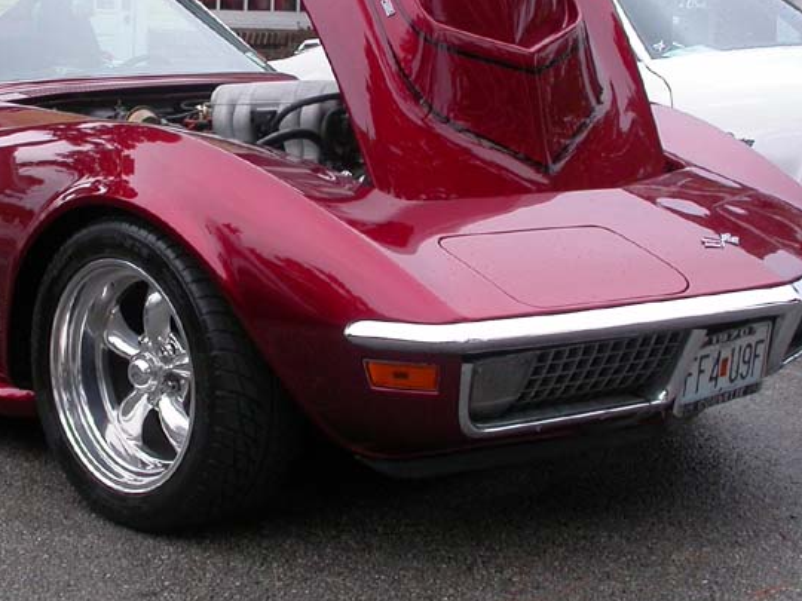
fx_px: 1668
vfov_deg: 20.3
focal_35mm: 72
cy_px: 139
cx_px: 209
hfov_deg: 26.7
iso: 100
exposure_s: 1/133
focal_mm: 7.85
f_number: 5.3
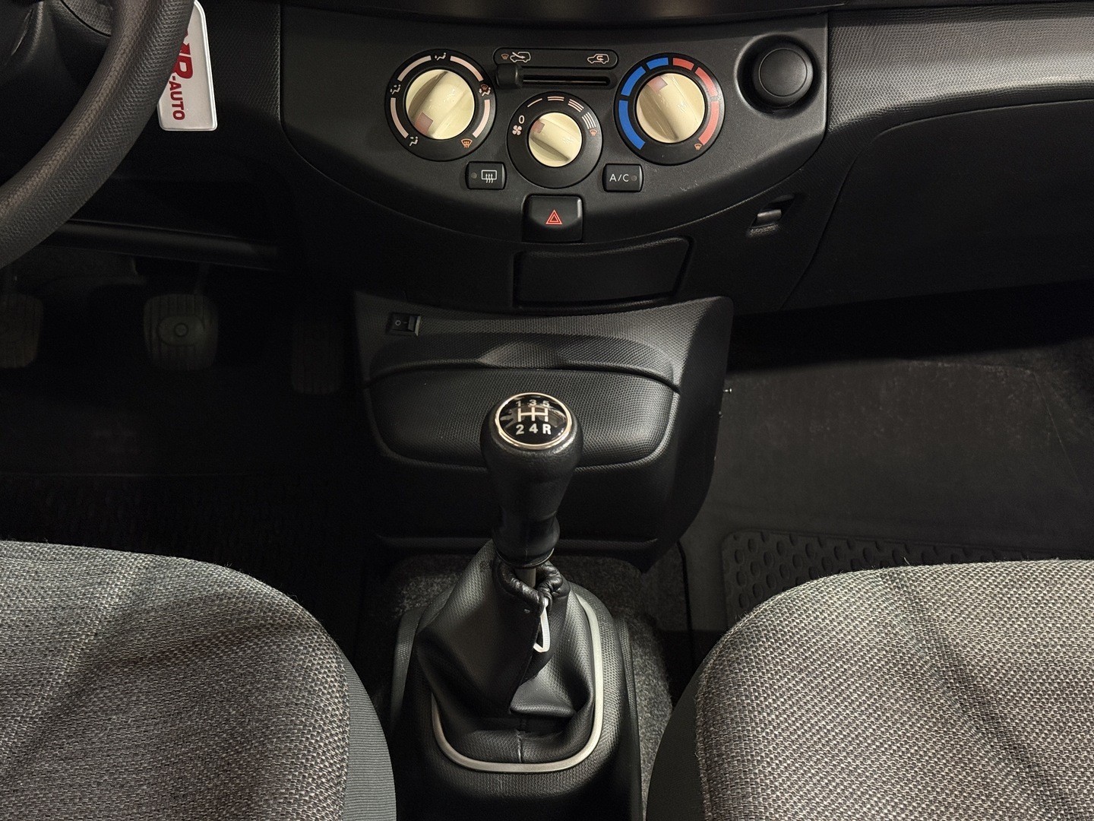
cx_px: 547
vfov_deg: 30.3
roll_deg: -0.8
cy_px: 410
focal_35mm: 48
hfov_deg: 39.7
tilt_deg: -34.1
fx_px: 1517
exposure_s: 1/33
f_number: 1.78
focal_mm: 6.76
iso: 400
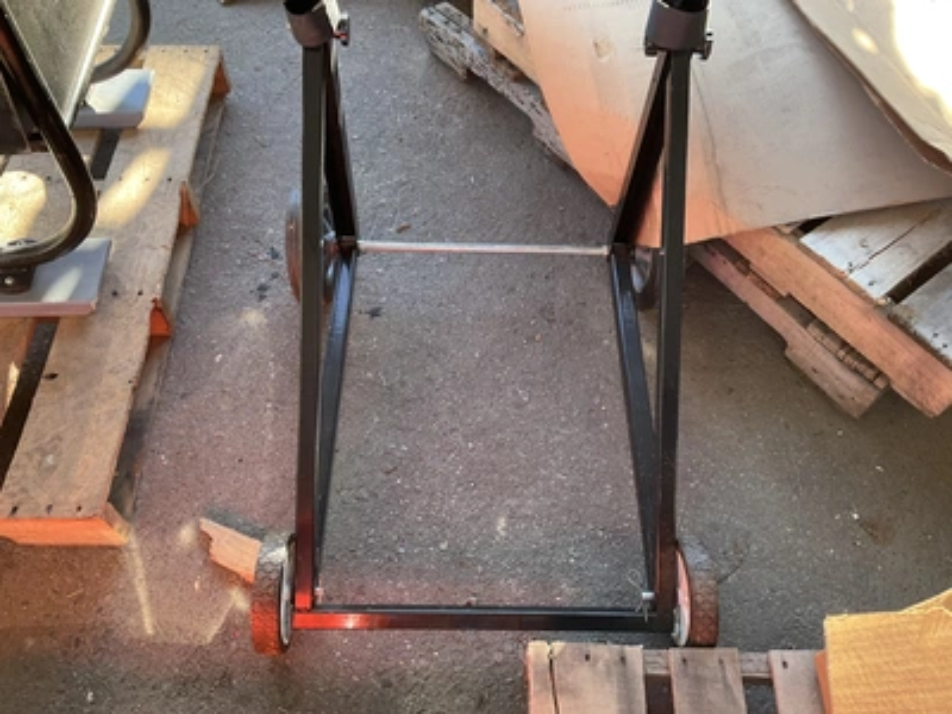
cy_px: 357
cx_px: 476
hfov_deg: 61.7
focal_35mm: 29
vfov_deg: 48.2
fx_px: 798
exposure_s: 1/122
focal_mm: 3
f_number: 1.8
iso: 50
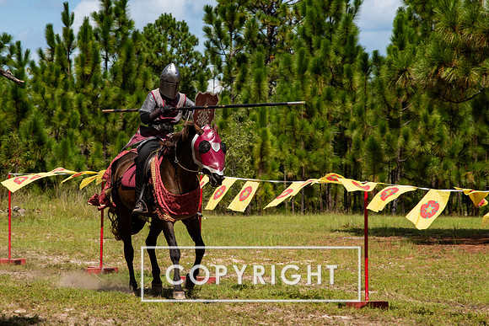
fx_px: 2347
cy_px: 137
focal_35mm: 173
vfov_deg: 8.0
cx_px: 222
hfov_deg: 11.9
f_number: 8
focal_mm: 120
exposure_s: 1/320
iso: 100
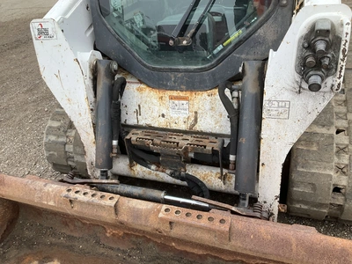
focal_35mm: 29
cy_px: 132
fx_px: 295
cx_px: 176
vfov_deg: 48.2
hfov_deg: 61.7
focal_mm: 3
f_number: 1.8
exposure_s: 1/122
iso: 16
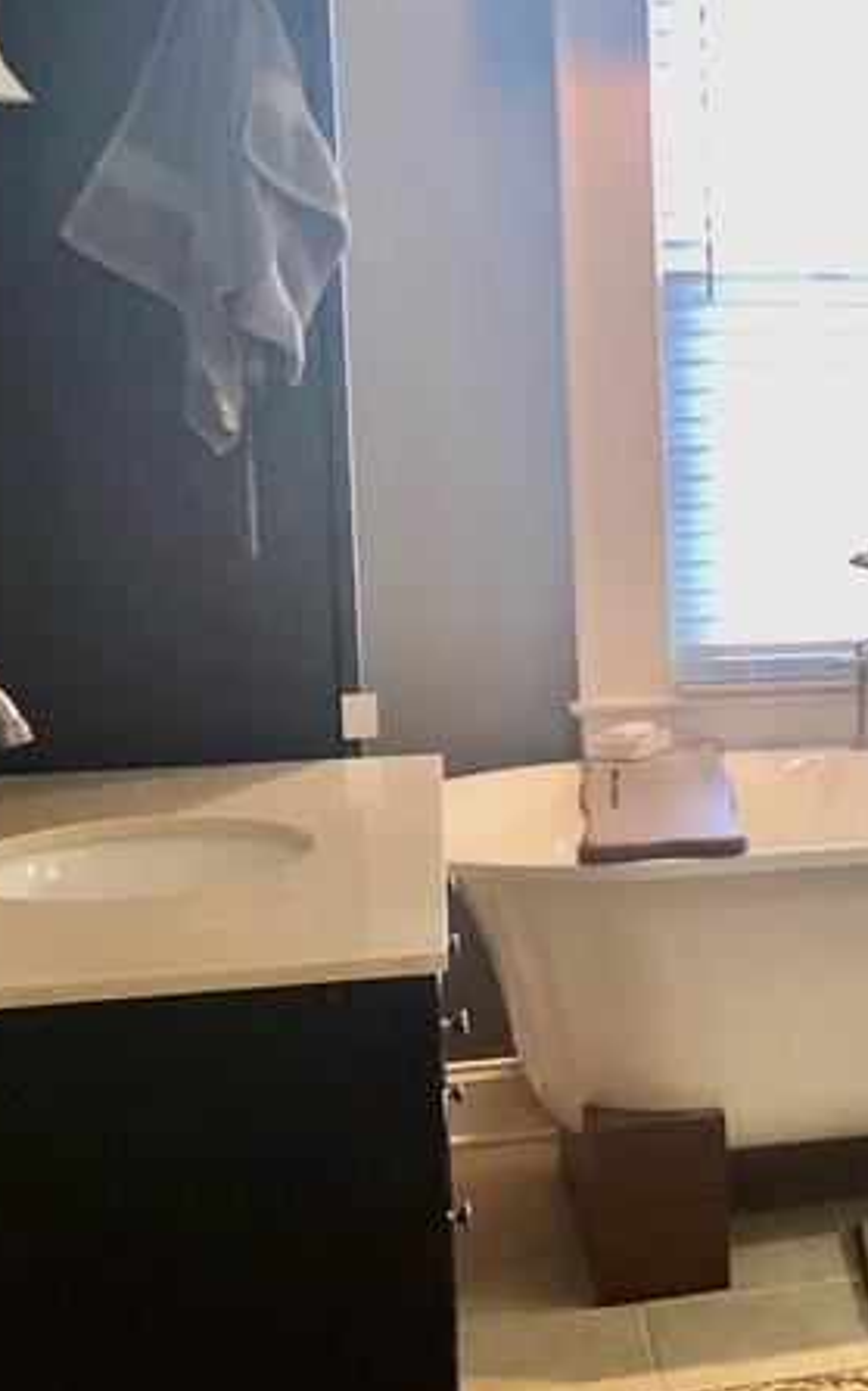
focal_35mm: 68
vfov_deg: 30.2
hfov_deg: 16.7
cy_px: 635
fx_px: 2576
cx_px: 1447
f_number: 1.8
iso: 50
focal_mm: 3.99
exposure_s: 1/15
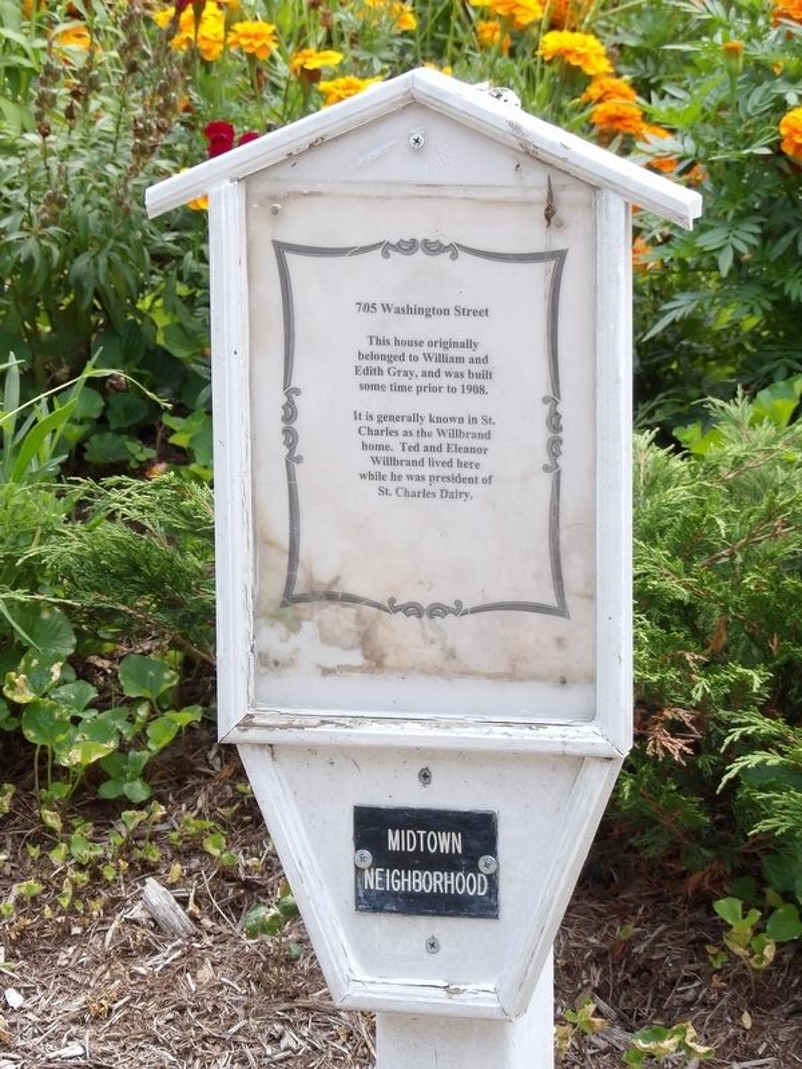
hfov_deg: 6.7
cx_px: 401
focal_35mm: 222
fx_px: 6858
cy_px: 534
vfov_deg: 8.9
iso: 100
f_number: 4.5
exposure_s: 1/135
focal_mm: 39.8
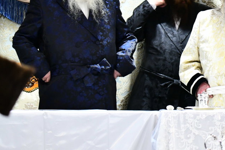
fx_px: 1987
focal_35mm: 318
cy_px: 13
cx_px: 239
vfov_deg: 4.3
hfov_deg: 6.5
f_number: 5.6
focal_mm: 145
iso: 4000
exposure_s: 1/160
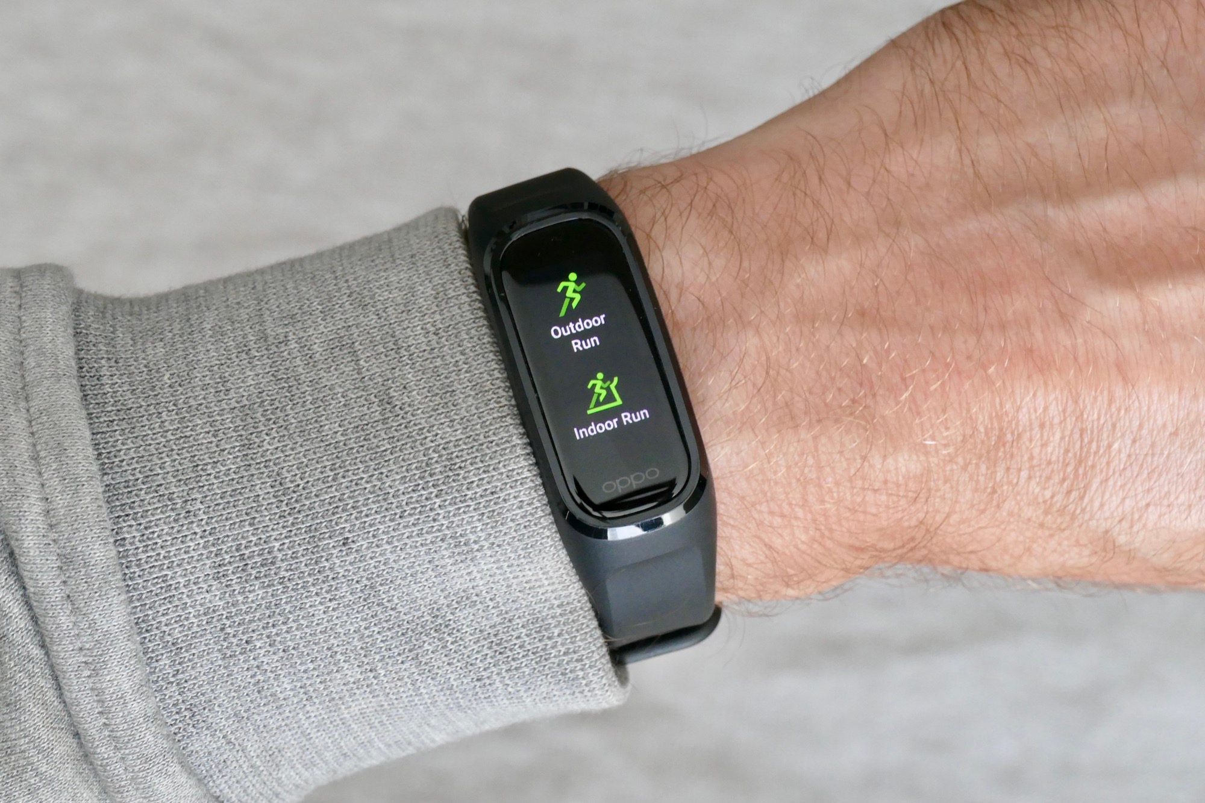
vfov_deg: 13.8
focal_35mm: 99
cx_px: 602
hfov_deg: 20.6
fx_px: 3313
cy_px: 402
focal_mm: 35.95
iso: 1000
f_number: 6.3
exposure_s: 1/80
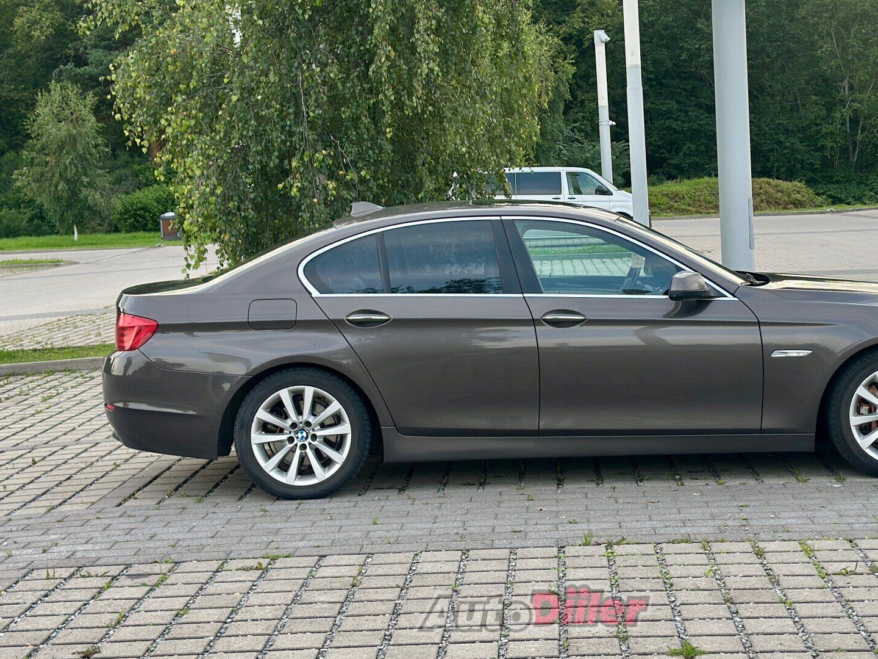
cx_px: 533
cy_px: 250
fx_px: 1649
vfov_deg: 22.5
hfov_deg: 29.7
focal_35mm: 65
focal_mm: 6.86
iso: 80
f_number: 1.78
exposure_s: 1/406
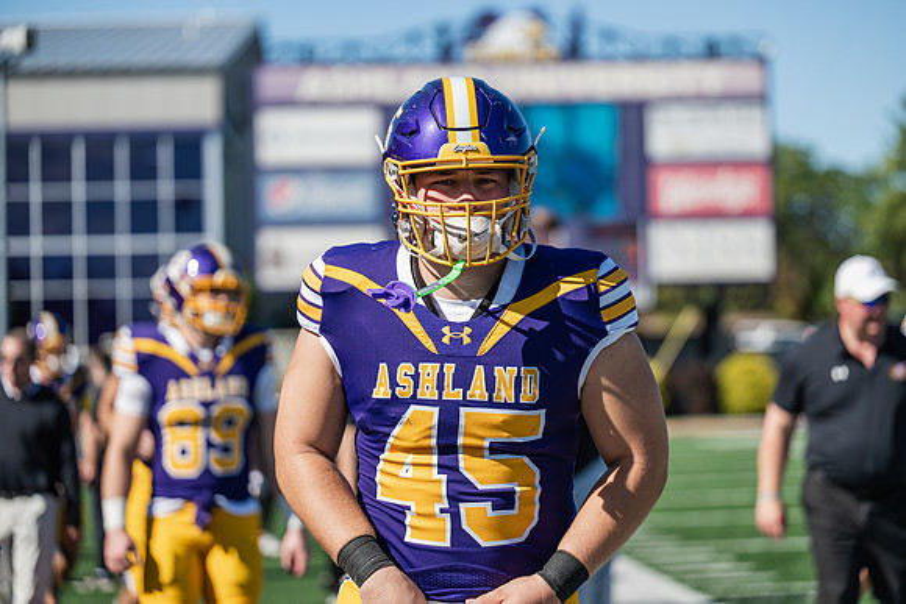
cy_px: 302
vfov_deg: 11.9
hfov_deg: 17.8
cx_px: 453
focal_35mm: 115
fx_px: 2895
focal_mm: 115
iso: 100
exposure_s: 1/1600
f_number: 2.8
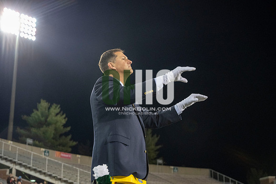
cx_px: 138
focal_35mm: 56
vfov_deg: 24.2
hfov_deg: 35.6
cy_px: 92
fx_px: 429
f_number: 4
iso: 2500
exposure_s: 1/500
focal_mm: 56
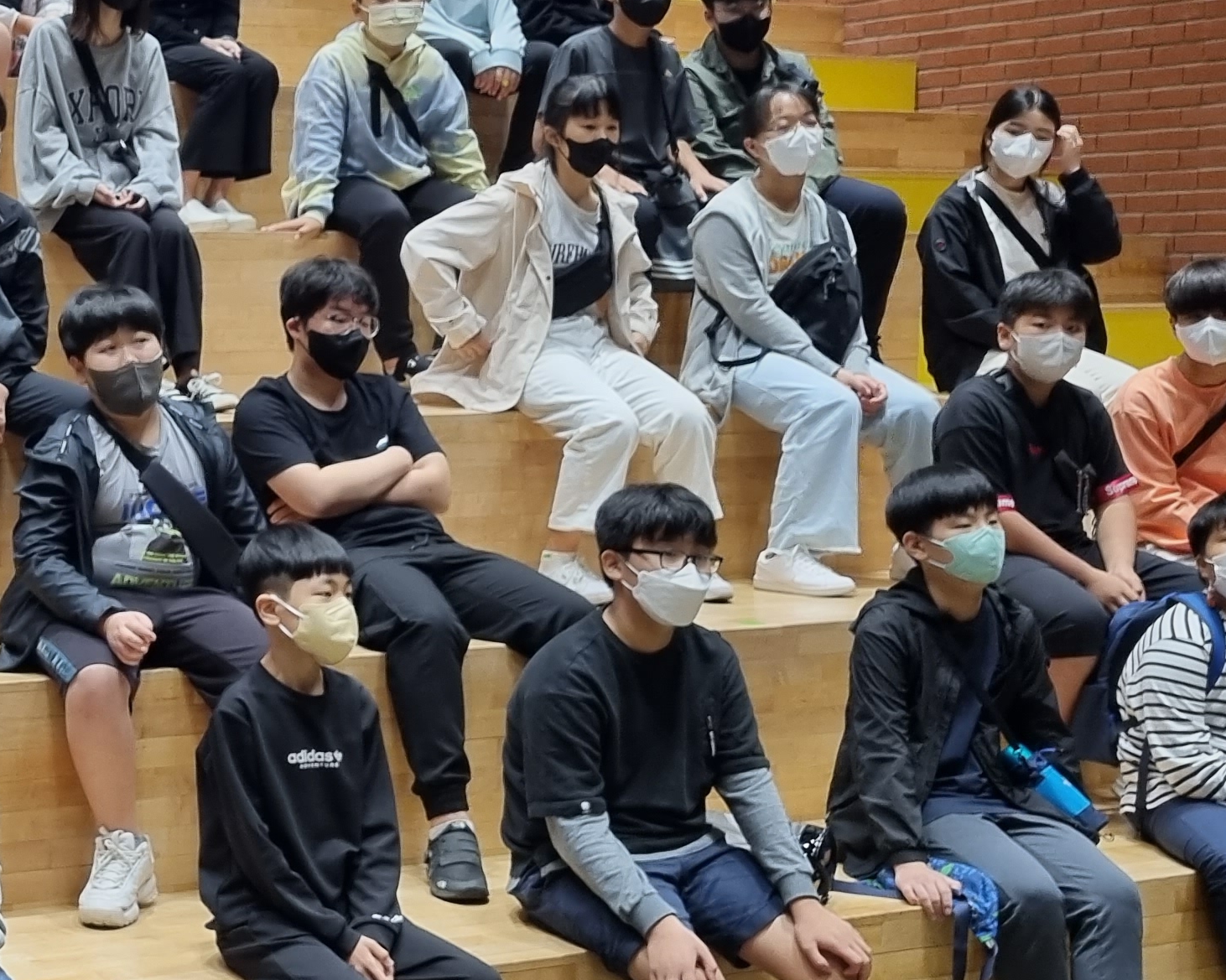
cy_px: 484
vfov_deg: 21.8
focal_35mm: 70
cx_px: -226
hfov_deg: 24.7
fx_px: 2539
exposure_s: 1/120
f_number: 1.8
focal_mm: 5.4
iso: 320
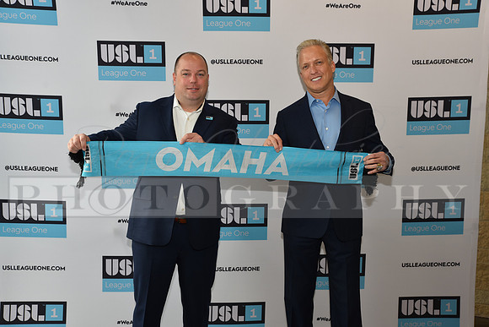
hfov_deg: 48.4
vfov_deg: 33.4
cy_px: 164
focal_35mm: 40
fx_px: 543
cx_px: 244
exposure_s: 1/60
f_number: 5.6
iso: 400
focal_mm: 40
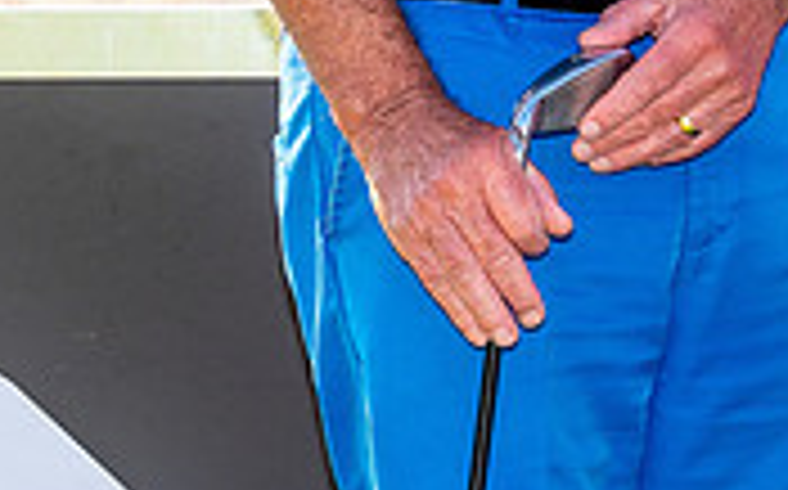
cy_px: -545
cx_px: 1158
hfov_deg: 5.4
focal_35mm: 386
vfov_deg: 3.4
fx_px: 8282
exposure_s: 1/200
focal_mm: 90
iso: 200
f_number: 10
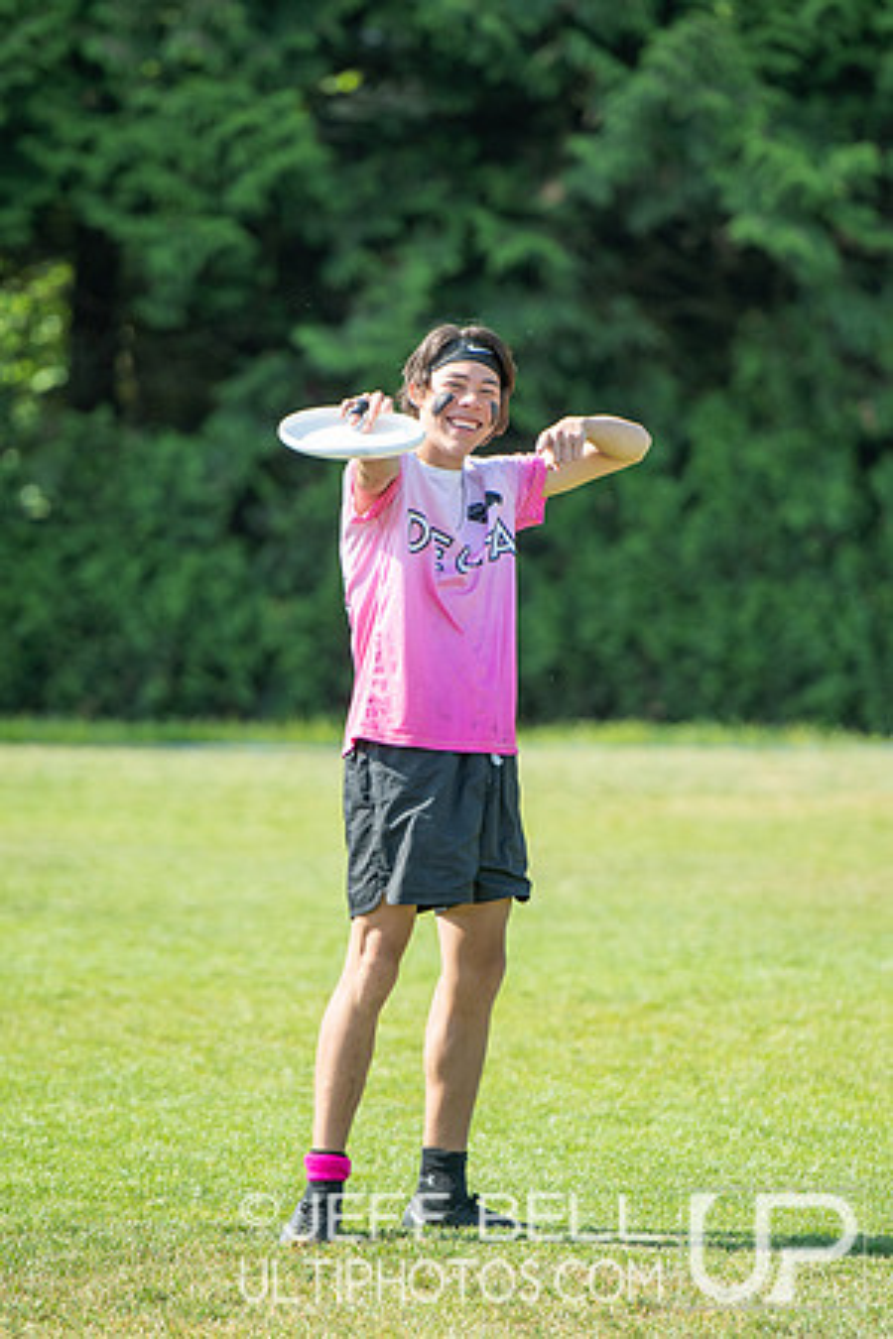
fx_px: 11162
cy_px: 670
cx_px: 446
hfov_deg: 4.6
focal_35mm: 300
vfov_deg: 6.9
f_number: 3.2
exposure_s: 1/2000
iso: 250
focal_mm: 200
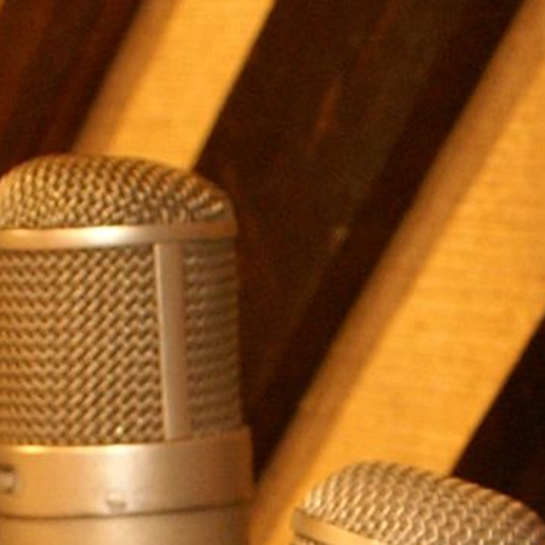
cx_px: 636
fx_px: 4596
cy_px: 1061
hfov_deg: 6.7
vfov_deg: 6.6
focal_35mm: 258
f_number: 5.6
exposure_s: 1
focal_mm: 28
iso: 400
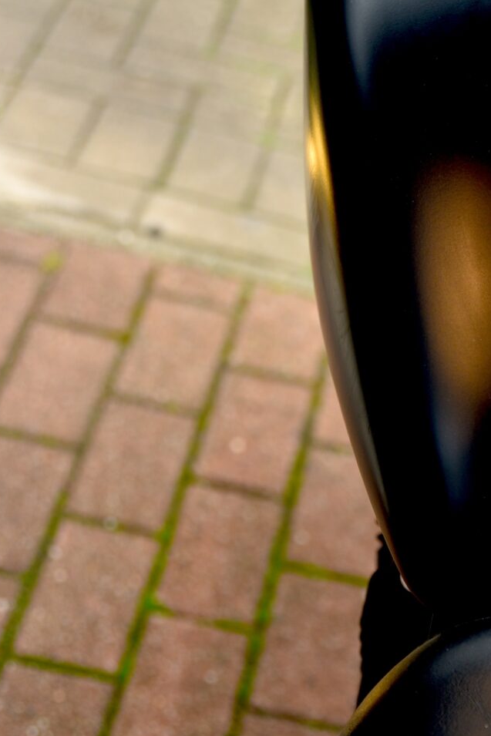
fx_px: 2413
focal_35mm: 118
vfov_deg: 17.3
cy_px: 431
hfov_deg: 11.4
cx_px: 561
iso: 200
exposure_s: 1/60
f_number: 2.8
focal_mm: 44
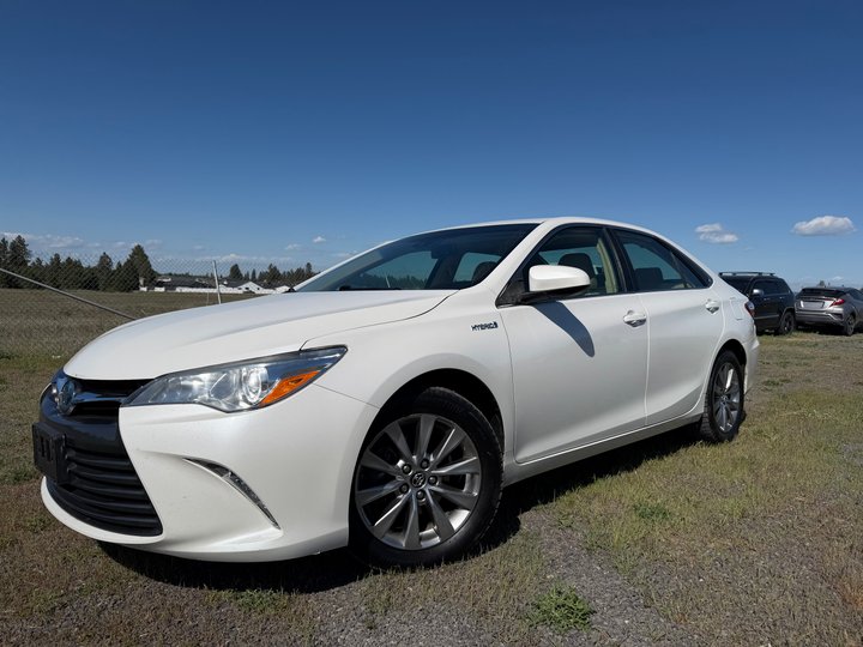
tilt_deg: -3.2
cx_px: 432
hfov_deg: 71.6
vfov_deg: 56.8
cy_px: 324
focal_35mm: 24
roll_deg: -1.8
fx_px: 598
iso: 80
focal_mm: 6.76
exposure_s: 1/11905
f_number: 1.78
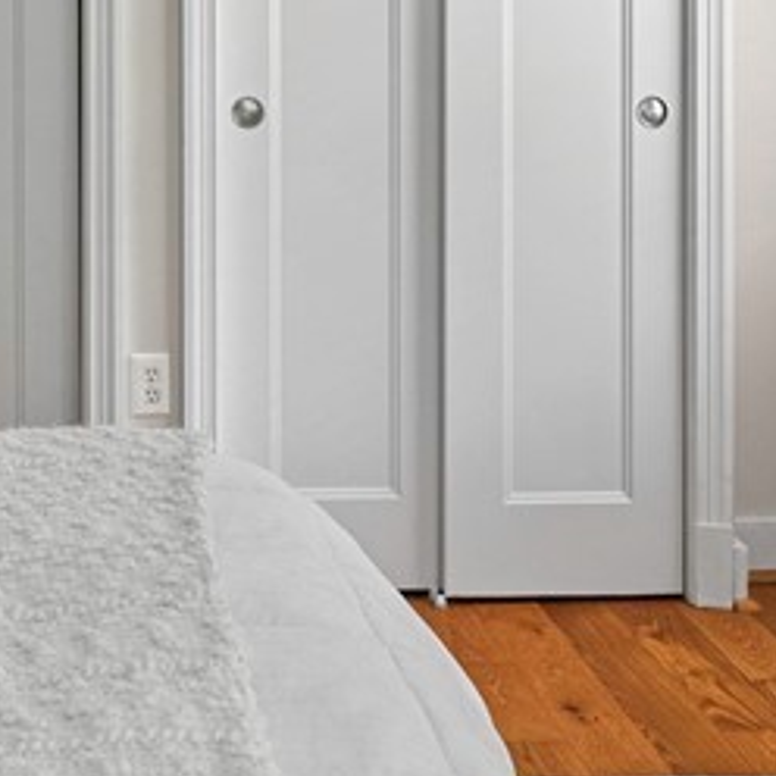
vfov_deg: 20.9
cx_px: 2
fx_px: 1978
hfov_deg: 21.4
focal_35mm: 78
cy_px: -128
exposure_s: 1.3
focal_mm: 21
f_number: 8
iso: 800
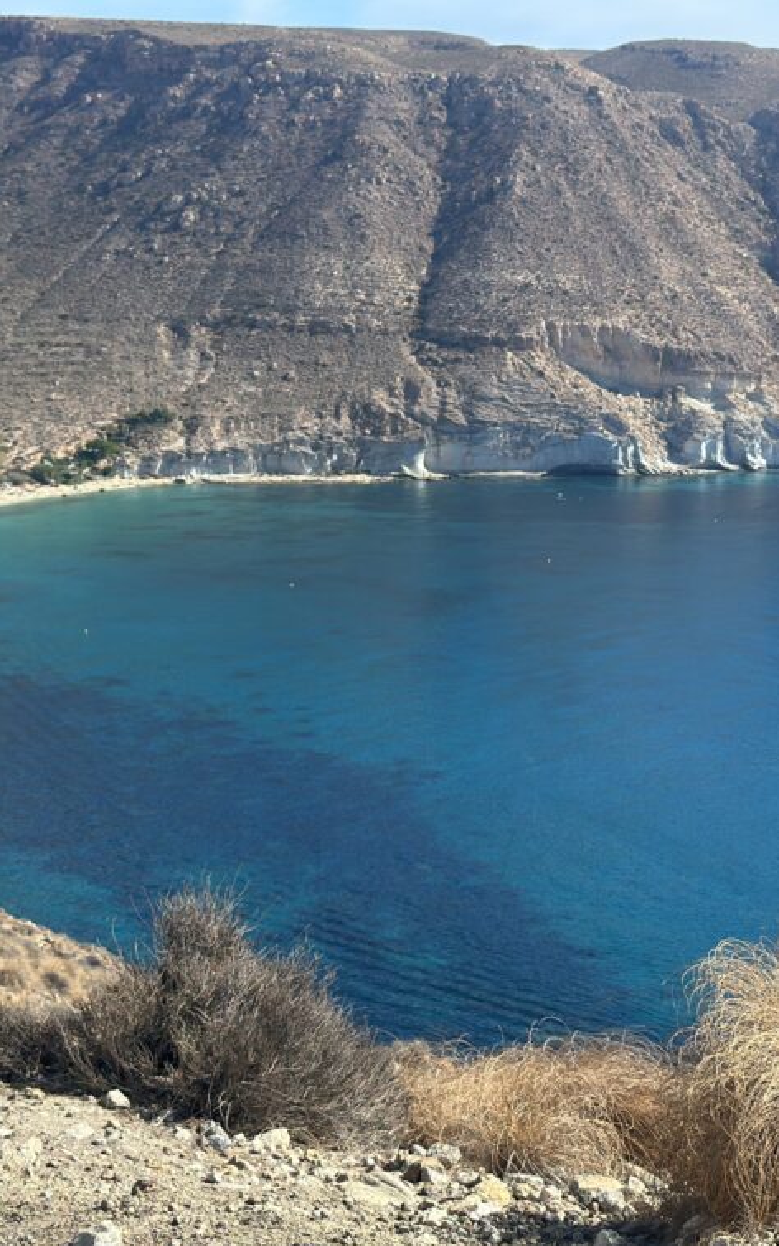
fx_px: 2343
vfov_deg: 29.8
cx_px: 606
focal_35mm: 69
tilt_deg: -9.8
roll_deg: +0.1
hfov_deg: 18.7
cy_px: 629
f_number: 1.78
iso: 80
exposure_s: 1/4016
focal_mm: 6.86
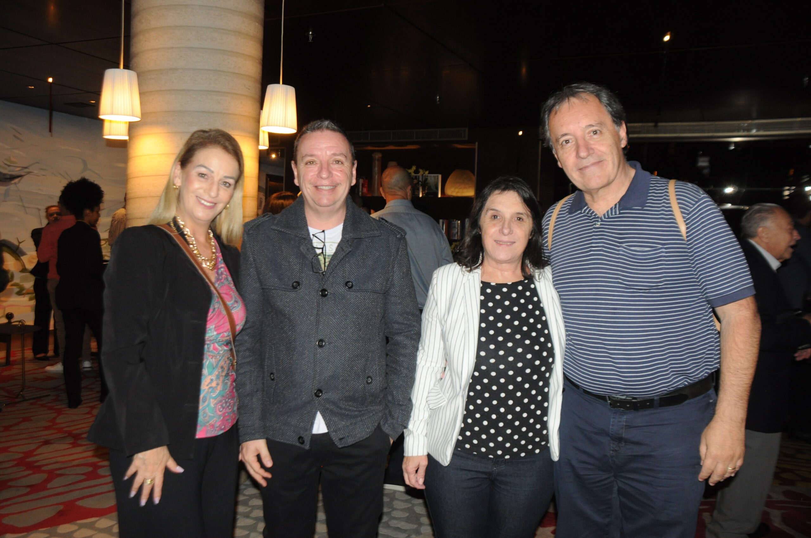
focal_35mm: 33
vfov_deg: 39.9
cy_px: 269
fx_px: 742
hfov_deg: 57.3
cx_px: 406
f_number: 4
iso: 800
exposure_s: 1/60
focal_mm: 22
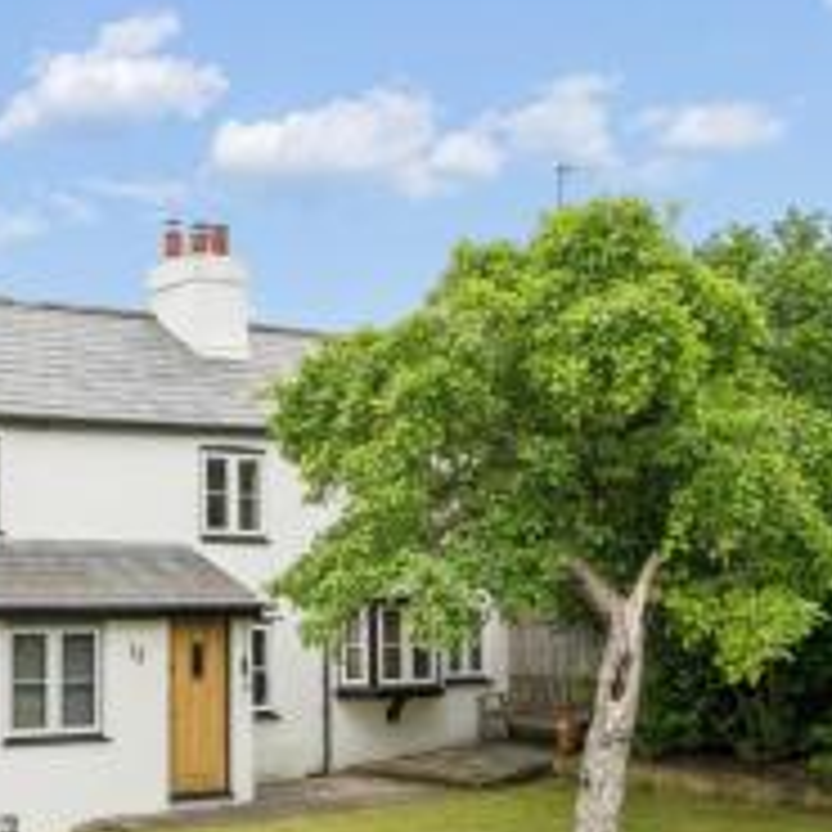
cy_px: 695
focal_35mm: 46
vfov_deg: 35.3
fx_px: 1251
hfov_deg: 34.6
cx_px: 76
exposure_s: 1/400
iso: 640
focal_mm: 21
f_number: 8
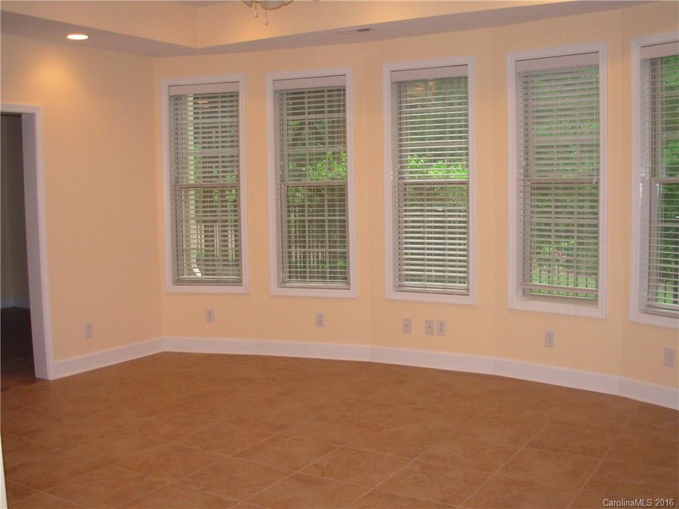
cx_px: 340
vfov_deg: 37.7
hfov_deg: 49.0
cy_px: 254
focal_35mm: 38
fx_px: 745
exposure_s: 1/73.9
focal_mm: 6.3
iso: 116
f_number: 2.9
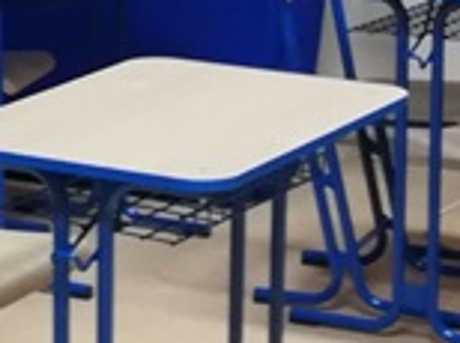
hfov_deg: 11.3
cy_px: 84
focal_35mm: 173
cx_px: -72
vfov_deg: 8.5
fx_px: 2295
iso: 320
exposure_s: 1/25
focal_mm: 3.81
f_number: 2.2
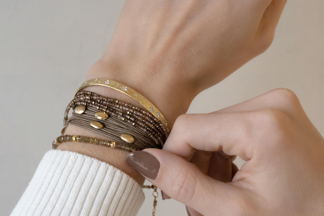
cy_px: 150
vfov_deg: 15.8
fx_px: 774
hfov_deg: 23.6
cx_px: 154
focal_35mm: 86
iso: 400
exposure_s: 1/60
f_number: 9
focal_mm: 40
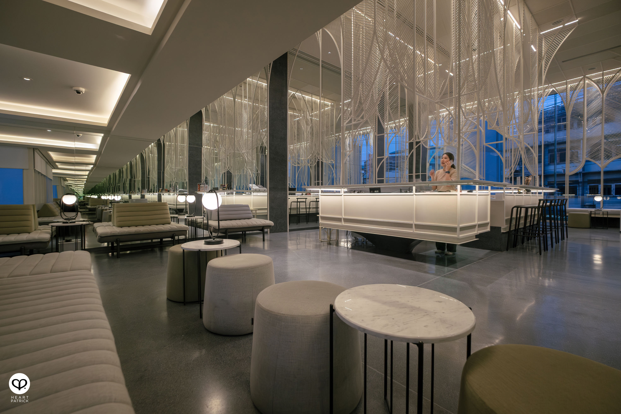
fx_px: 276
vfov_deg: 73.7
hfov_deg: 96.7
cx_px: 310
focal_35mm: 16
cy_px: 207
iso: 1250
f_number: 4
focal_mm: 10.5
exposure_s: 1/125
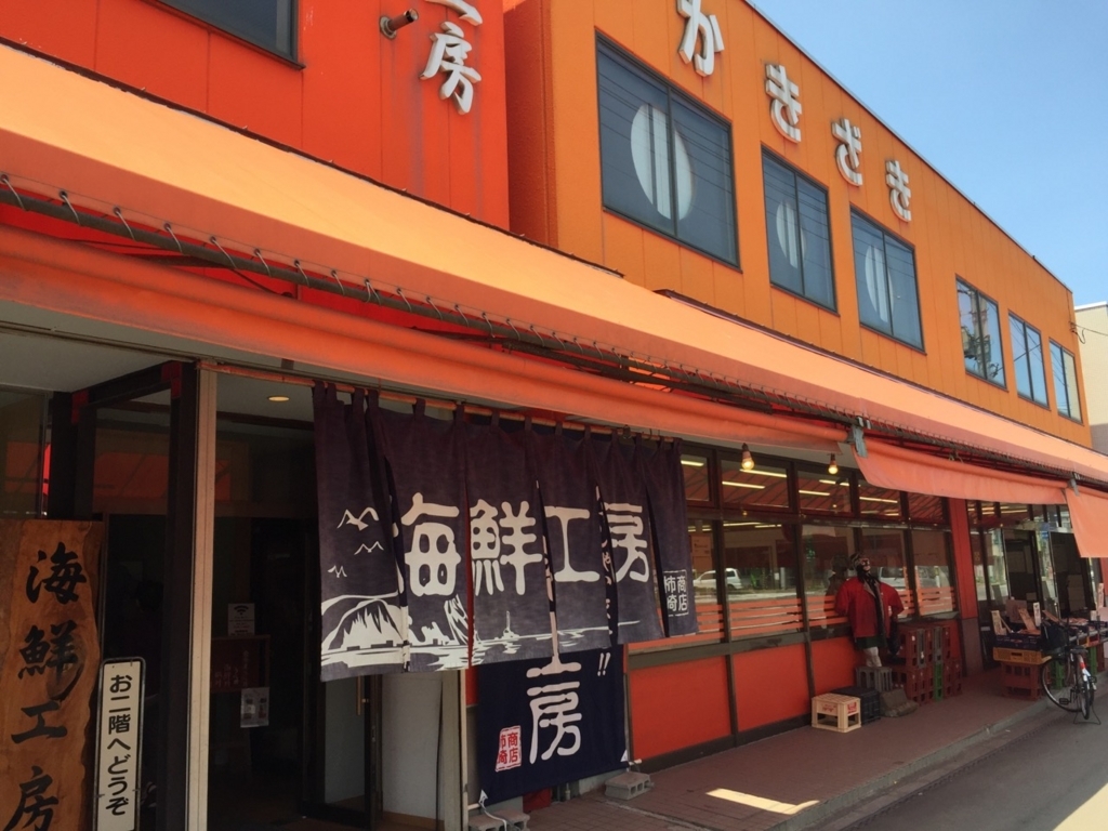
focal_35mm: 29
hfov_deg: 61.7
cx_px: 554
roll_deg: +2.4
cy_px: 416
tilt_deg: +7.7
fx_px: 928
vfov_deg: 48.2
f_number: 2.2
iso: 32
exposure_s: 1/842
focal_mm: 4.15
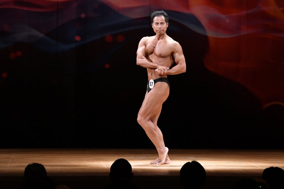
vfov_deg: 6.1
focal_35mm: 225
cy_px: 94
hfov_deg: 9.2
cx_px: 142
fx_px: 1774
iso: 4000
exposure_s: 1/400
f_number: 5.6
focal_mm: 150
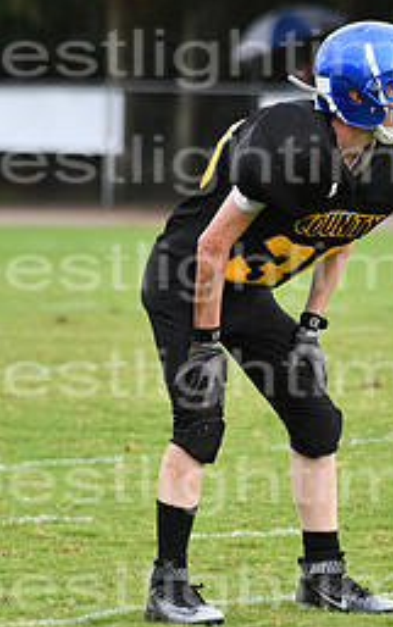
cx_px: 276
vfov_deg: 4.3
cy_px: 326
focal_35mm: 483
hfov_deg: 2.7
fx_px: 8263
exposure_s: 1/3200
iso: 800
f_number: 3.5
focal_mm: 140
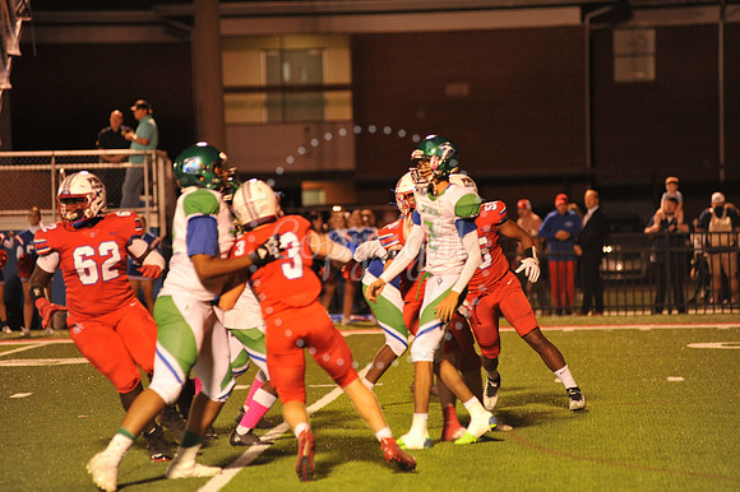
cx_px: 370
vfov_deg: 6.9
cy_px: 246
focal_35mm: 200
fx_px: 4109
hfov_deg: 10.3
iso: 2000
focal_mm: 200
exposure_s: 1/200
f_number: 3.2
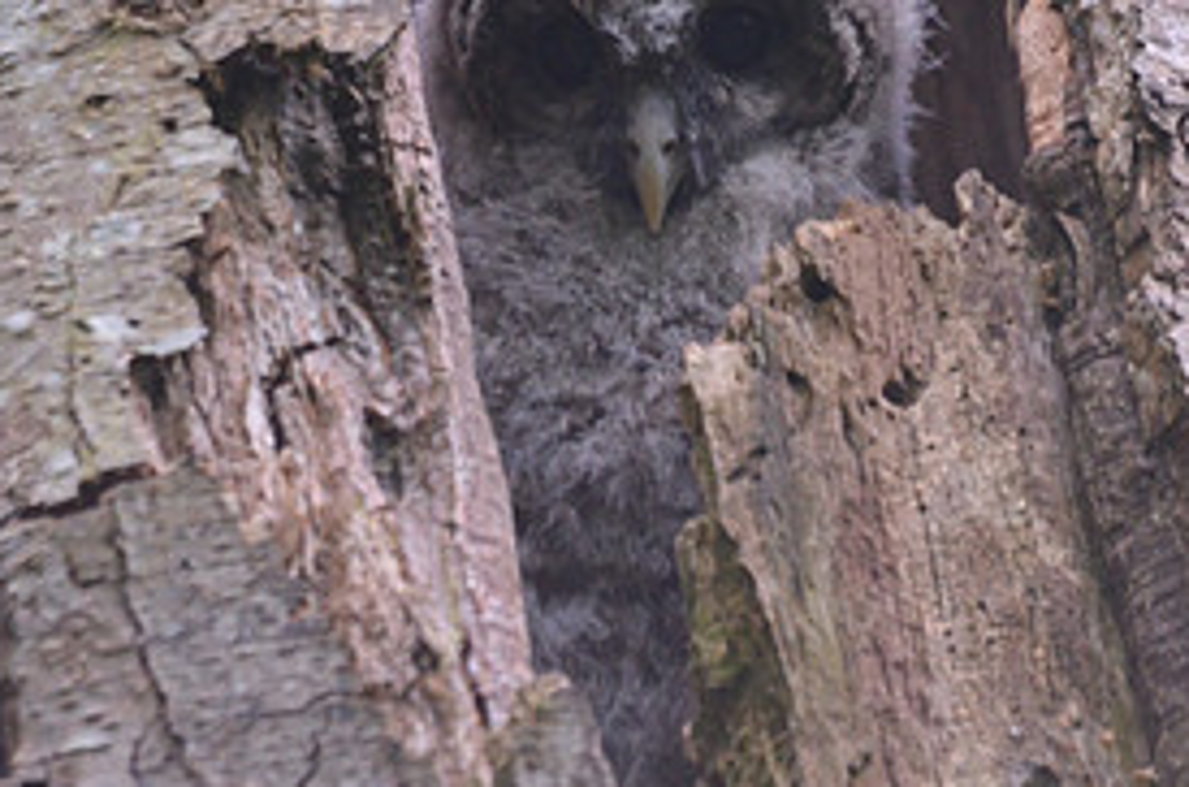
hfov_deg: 2.2
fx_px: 31304
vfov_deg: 1.4
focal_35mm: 950
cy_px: 104
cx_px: 649
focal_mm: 300
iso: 1600
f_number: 5.6
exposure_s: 1/50
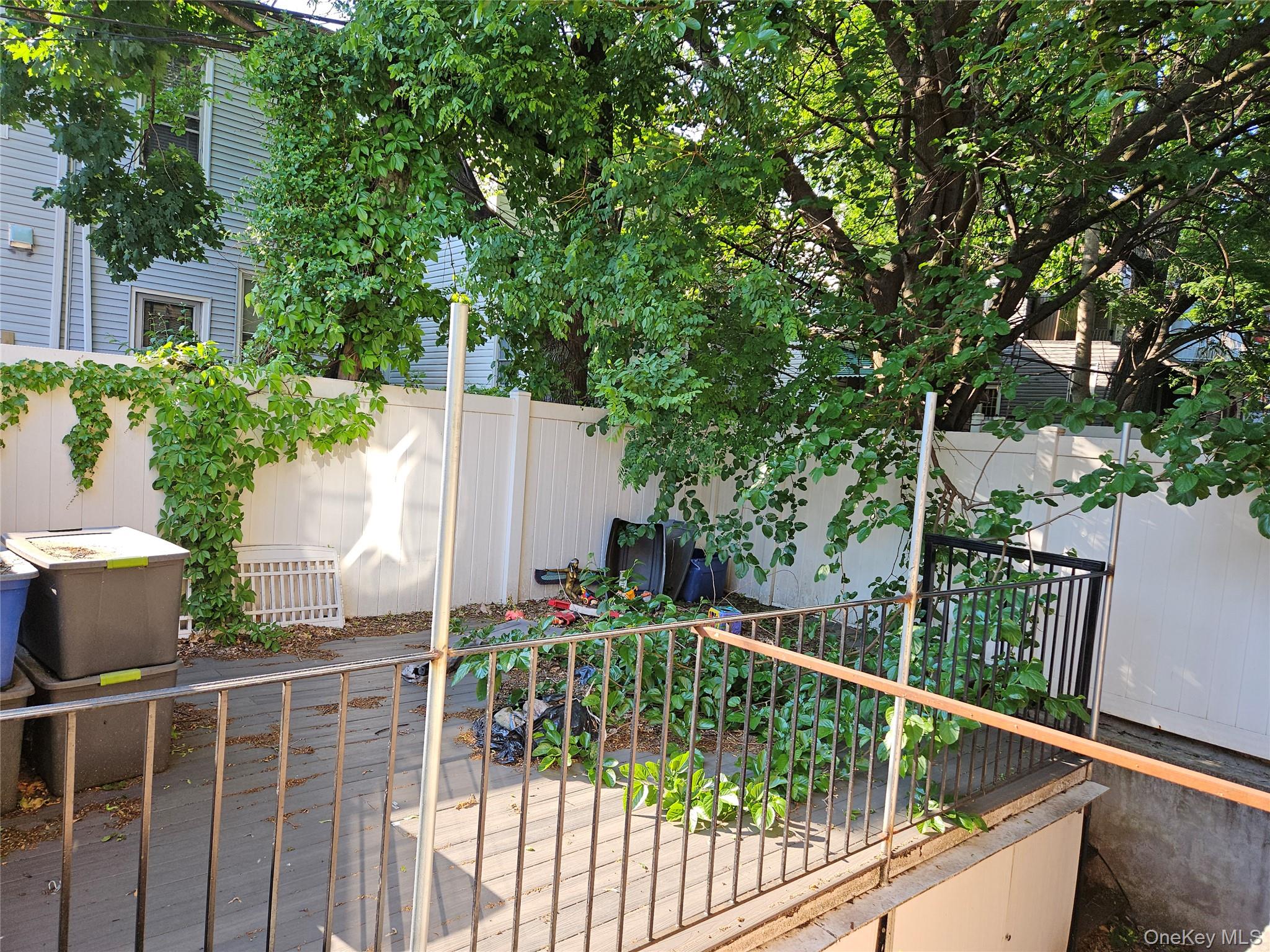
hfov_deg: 73.9
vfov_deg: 58.9
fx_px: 844
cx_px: 635
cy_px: 476
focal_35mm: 23
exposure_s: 1/182
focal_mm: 5.4
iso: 25
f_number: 1.8
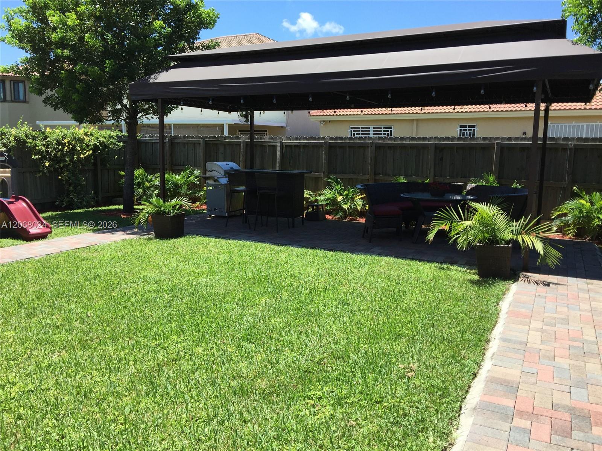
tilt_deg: -7.6
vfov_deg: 48.2
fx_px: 504
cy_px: 226
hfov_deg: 61.7
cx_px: 301
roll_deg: -2.2
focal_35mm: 29
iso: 32
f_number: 2.2
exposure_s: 1/1163
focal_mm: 4.15
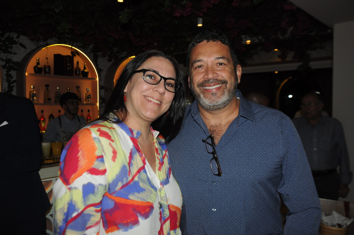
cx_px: 177
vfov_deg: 39.9
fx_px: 324
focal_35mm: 33
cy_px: 118
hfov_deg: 57.3
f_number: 4
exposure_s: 1/60
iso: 800
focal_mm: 22
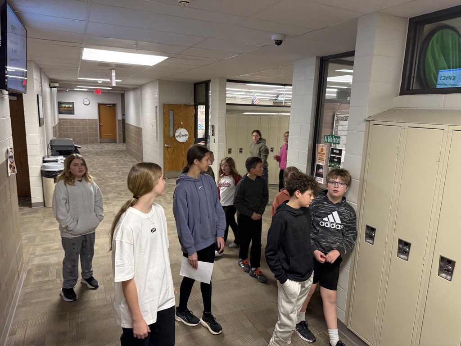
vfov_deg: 56.8
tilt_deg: -12.8
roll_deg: +0.5
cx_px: 230
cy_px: 173
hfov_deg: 71.6
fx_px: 320
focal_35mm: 24
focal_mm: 6.76
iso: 320
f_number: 1.78
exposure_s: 1/60
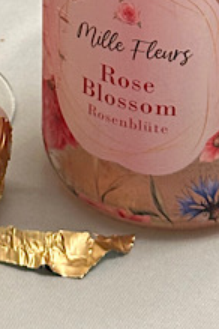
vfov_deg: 10.7
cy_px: -234
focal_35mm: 182
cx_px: 45
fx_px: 1661
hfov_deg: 7.5
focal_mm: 6.86
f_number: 1.78
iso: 250
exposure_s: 1/33
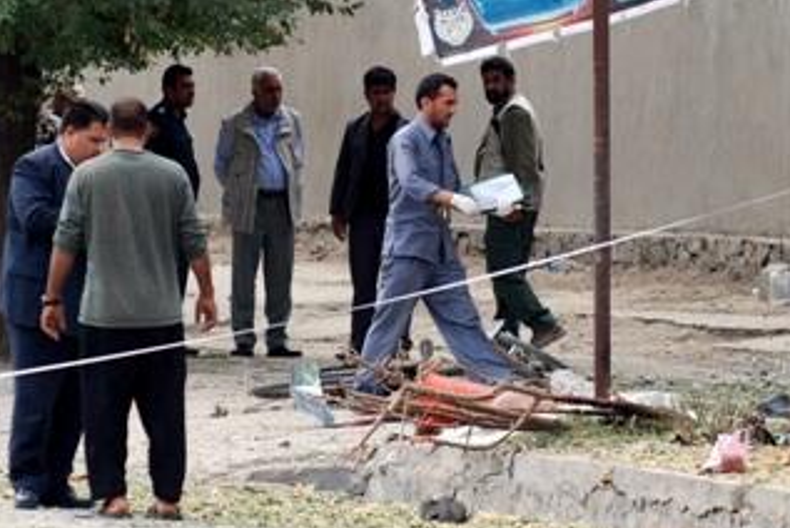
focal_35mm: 500
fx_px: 10982
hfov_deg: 4.1
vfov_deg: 2.8
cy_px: 209
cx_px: 414
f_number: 5
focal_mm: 165
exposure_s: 1/400
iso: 250
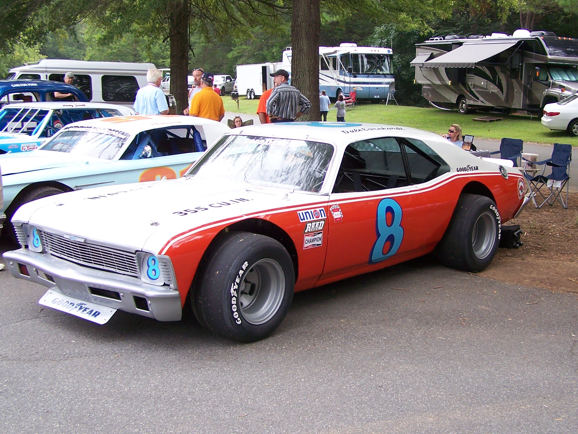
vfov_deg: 29.1
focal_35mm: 50
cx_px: 335
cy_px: 204
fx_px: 835
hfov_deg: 38.1
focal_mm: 6.3
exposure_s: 1/125
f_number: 2.8
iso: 80
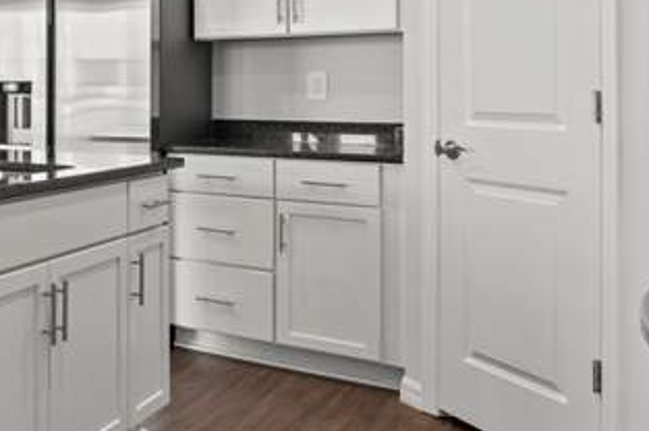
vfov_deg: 28.6
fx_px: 828
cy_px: 95
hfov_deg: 35.1
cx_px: -106
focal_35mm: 46
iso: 320
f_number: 10
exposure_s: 1/1.25
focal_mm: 18
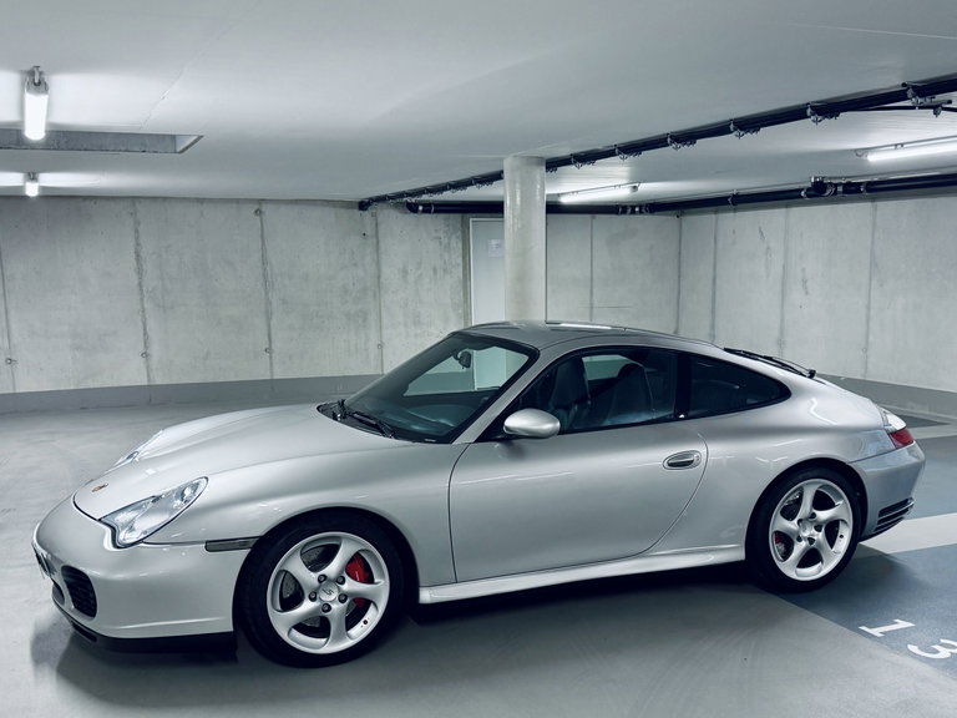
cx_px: 478
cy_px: 359
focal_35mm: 24
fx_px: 664
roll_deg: +1.4
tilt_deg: -10.1
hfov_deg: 71.6
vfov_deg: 56.8
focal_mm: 6.76
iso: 200
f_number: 1.78
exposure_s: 1/100
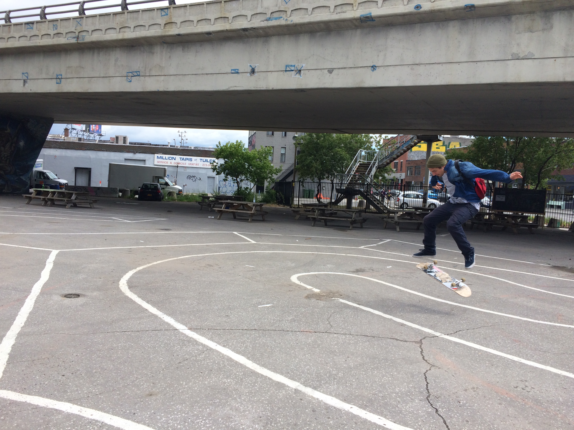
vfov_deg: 48.2
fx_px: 481
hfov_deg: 61.7
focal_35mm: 29
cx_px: 287
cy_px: 215
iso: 32
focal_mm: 4.15
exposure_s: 1/1244
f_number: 2.2
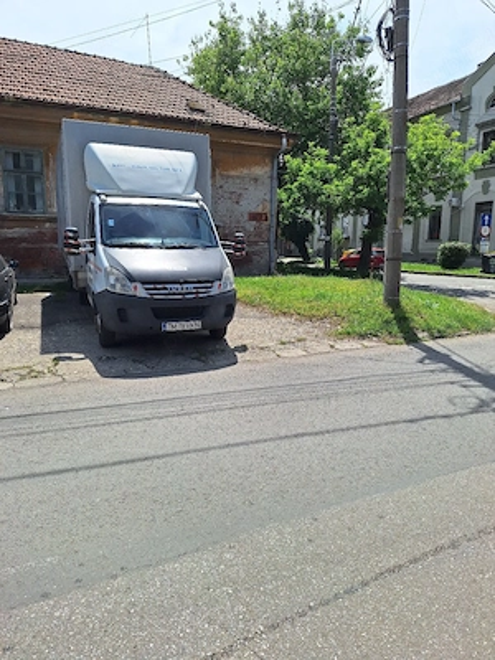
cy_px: 330
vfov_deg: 73.9
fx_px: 439
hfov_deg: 58.9
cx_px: 248
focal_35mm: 23
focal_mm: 5.54
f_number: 1.8
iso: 40
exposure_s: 1/5000
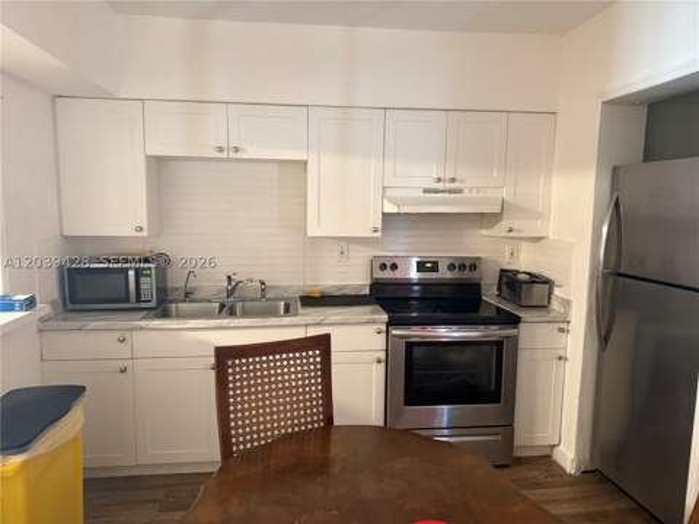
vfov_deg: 56.8
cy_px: 262
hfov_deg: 71.6
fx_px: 485
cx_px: 350
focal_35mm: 24
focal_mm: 6.76
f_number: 1.78
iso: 640
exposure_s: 1/40
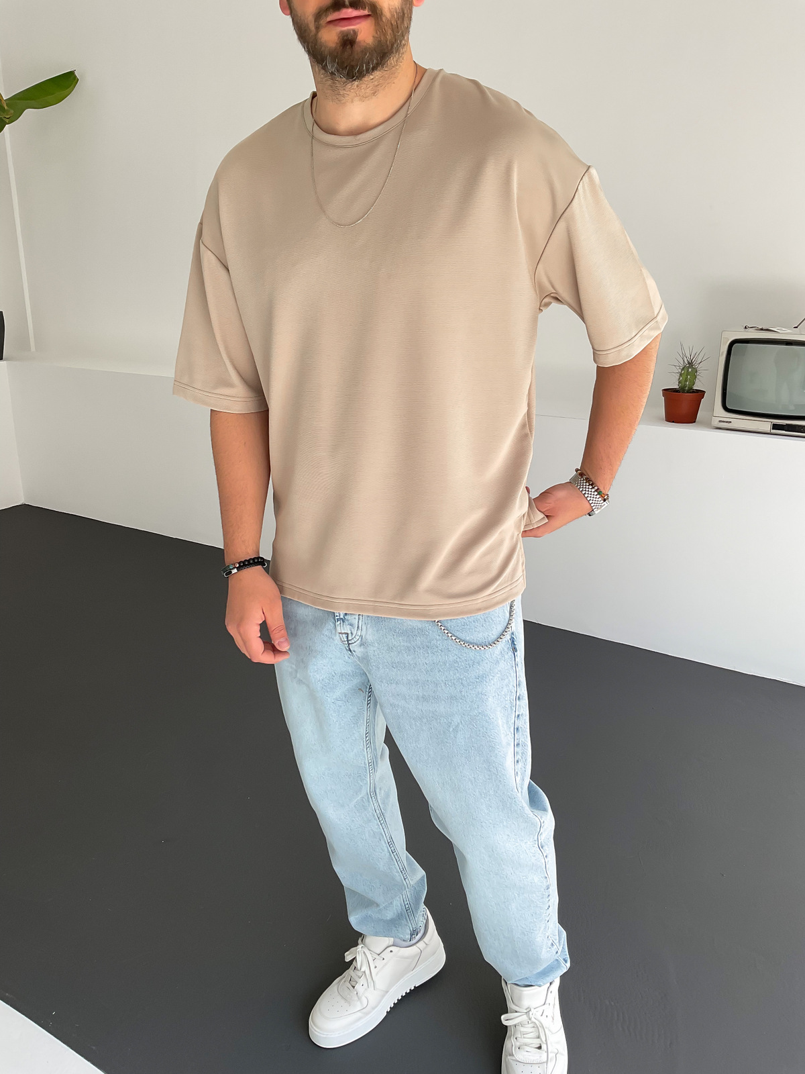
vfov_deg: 61.7
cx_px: 402
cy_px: 537
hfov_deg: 48.2
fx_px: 899
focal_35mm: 29
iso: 16
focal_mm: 3
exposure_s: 1/200
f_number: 1.8
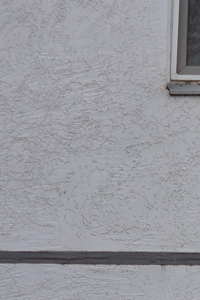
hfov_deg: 5.1
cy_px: 195
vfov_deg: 7.8
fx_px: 2190
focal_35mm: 263
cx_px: 466
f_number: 2.4
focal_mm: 7
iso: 25
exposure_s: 1/132
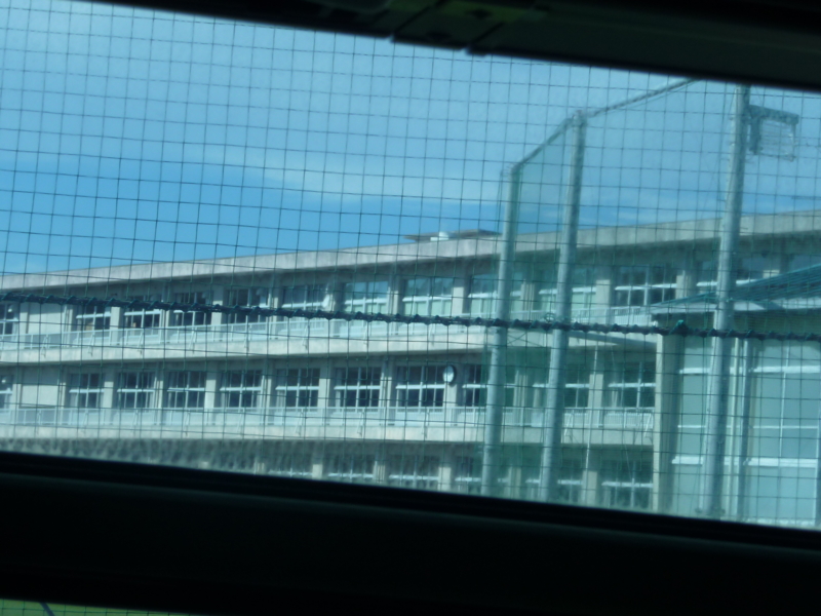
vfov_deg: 10.5
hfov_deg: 14.0
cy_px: 308
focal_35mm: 141
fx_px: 3344
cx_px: 410
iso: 100
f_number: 4.8
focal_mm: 24.1
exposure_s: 1/500
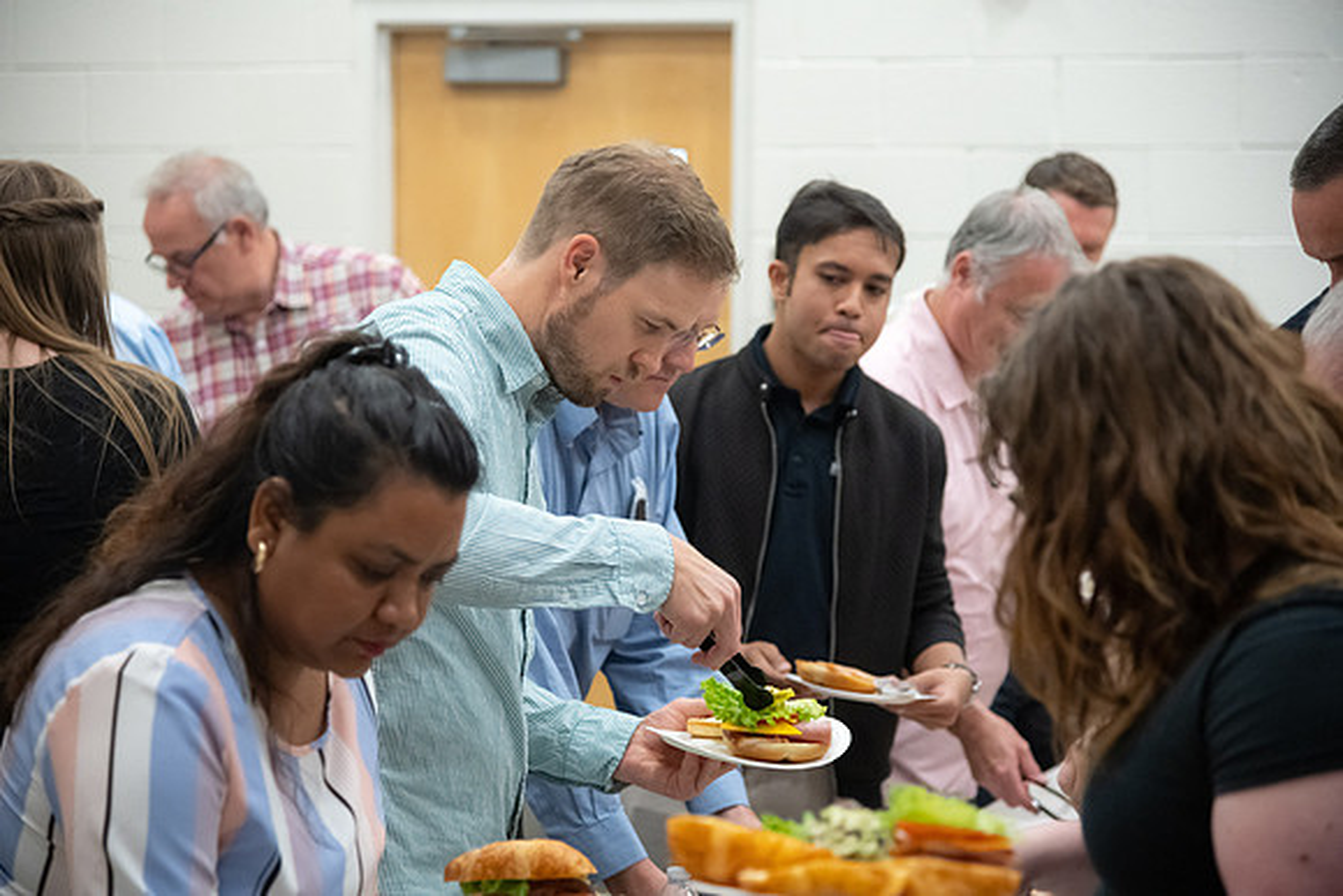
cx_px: 672
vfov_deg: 14.4
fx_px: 3545
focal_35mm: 95
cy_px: 448
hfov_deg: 21.5
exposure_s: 1/250
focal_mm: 95
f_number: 4
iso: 2500
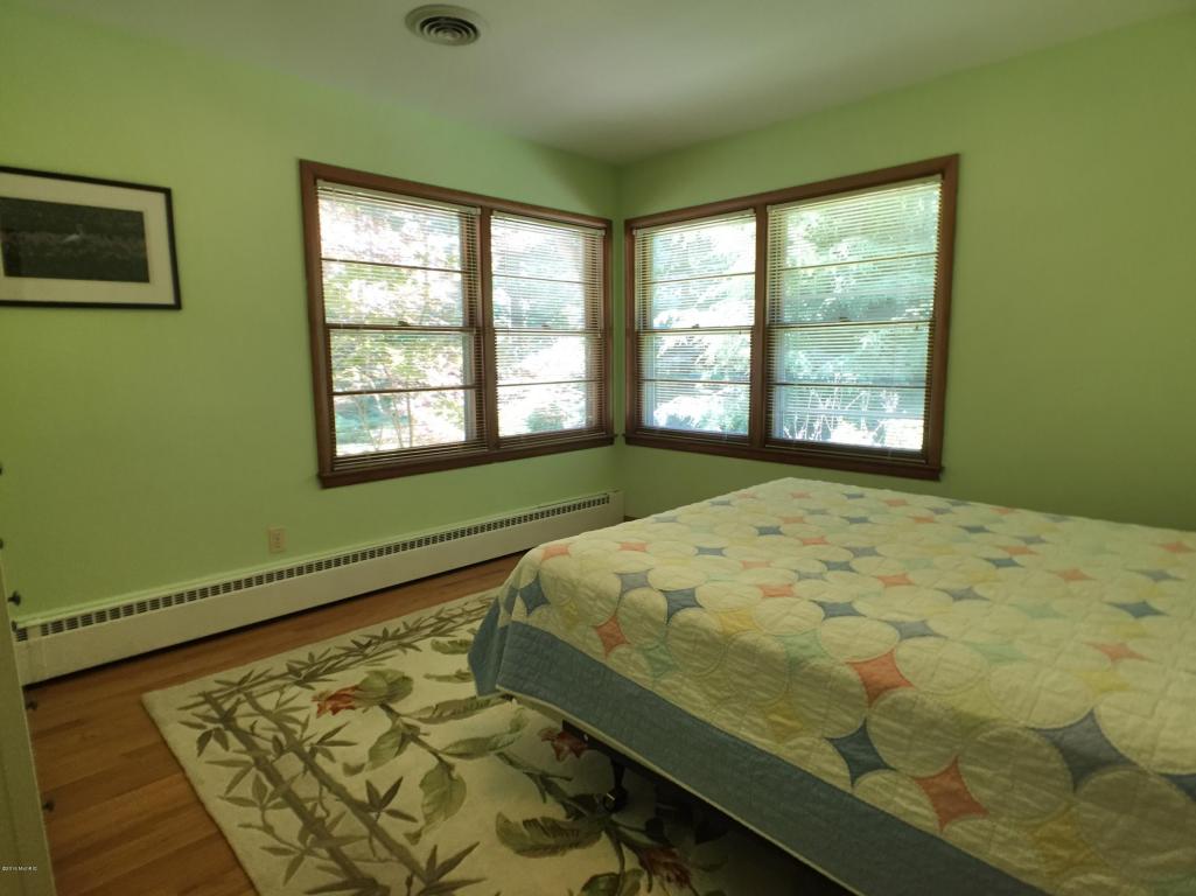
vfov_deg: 48.2
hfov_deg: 61.7
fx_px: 1002
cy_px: 448
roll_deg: +0.4
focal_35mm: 29
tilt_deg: -7.7
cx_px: 598
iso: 64
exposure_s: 1/30
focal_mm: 4.15
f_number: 2.2
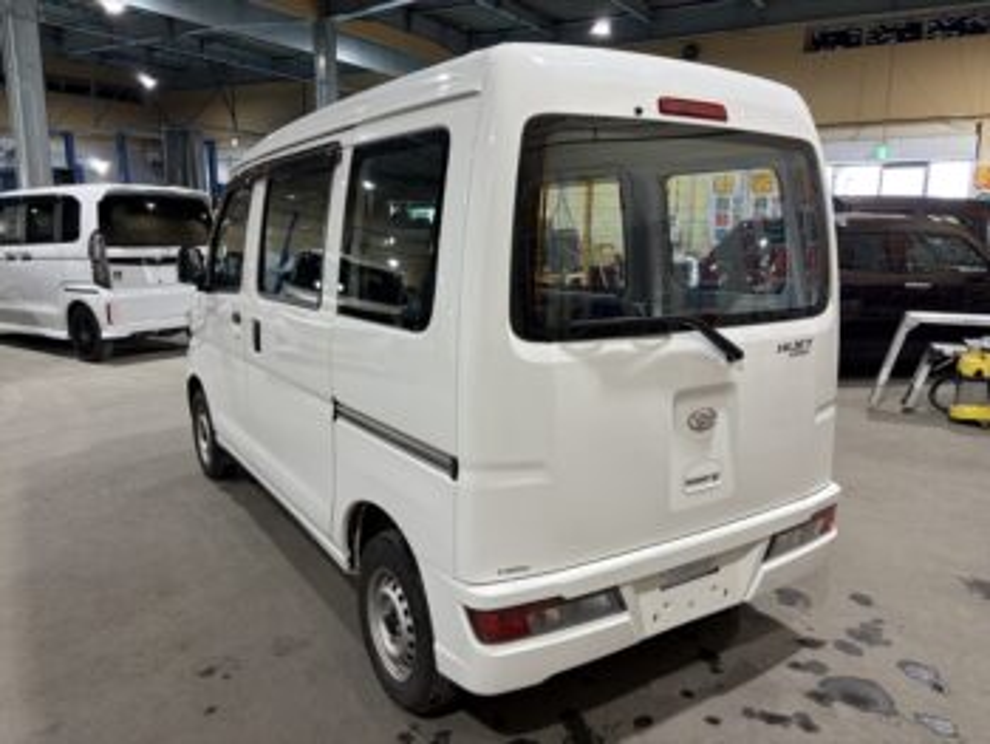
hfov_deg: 67.3
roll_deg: +0.1
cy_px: 372
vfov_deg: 53.1
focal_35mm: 26
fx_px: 744
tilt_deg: -10.7
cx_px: 495
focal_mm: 5.96
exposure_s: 1/50
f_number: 1.6
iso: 64
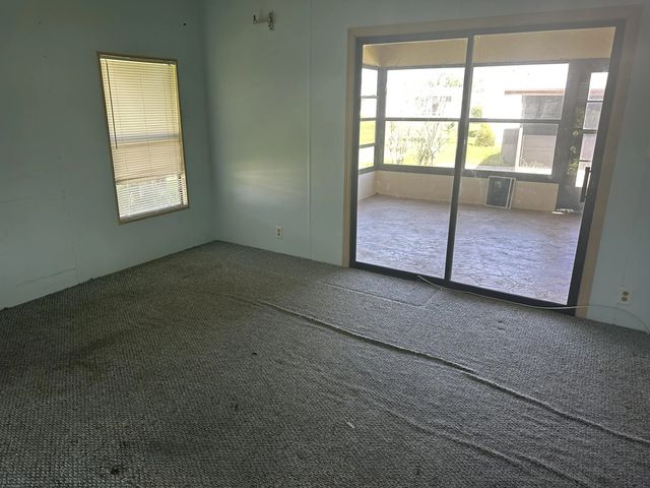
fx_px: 451
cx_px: 325
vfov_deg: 56.8
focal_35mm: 24
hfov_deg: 71.6
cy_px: 244
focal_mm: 6.86
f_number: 1.78
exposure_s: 1/121
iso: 160
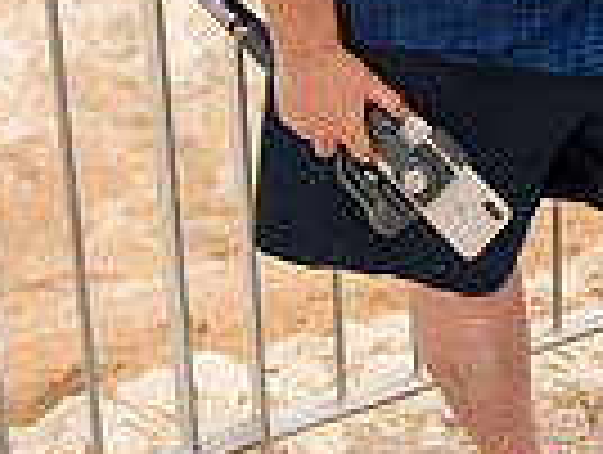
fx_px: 1745
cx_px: 648
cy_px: -243
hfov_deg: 18.9
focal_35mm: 100
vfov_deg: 13.9
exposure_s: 1/2000
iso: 200
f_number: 2.8
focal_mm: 31
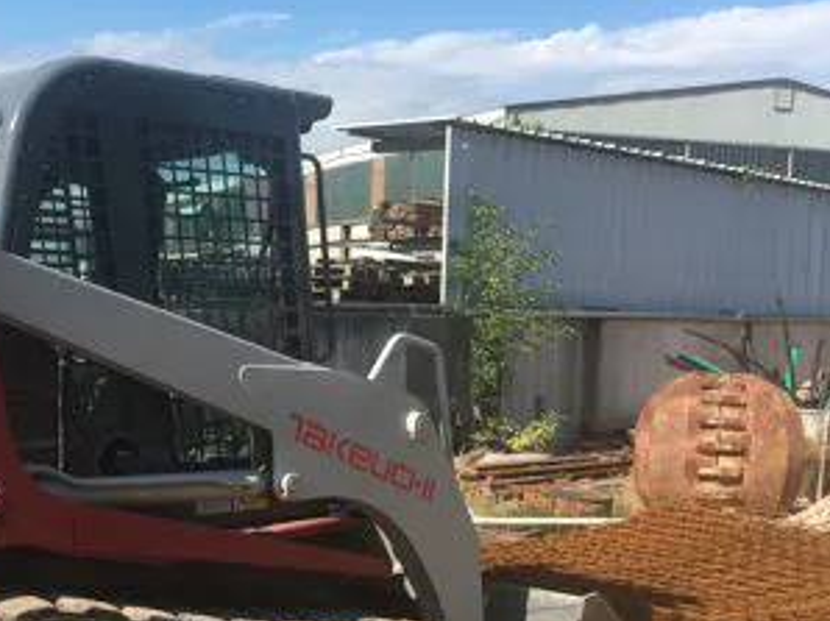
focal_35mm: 54
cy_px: 473
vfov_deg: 26.6
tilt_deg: -7.1
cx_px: 199
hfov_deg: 34.7
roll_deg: -1.1
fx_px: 1294
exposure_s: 1/1183
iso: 25
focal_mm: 4.15
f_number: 2.2
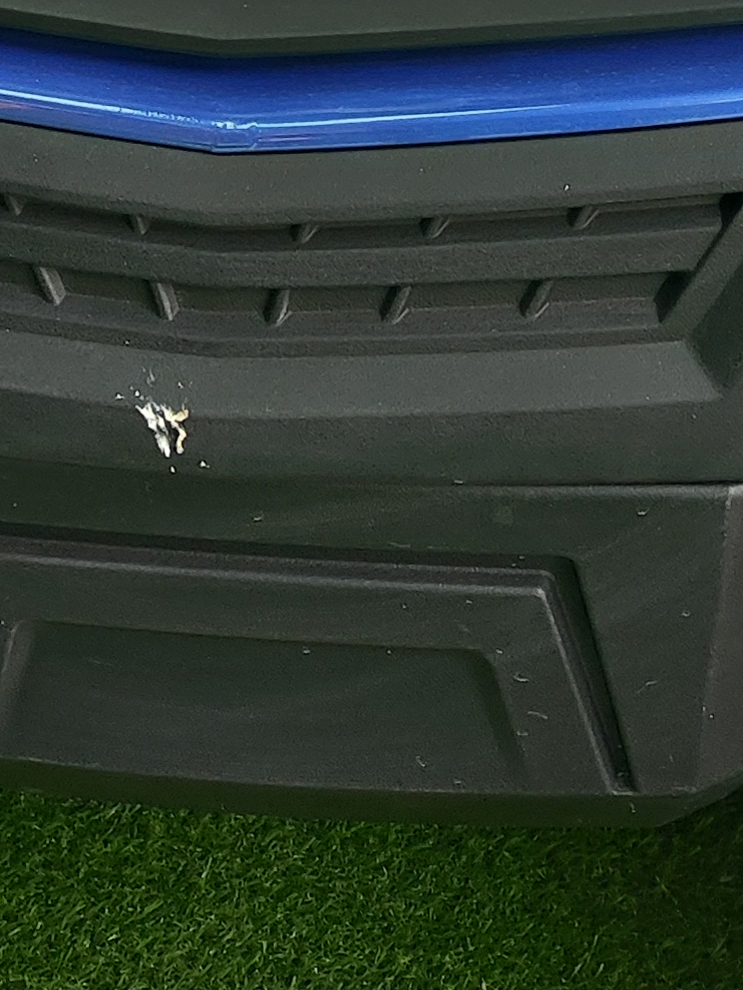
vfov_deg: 14.3
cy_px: -1060
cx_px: 372
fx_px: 3203
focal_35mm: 112
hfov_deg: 13.2
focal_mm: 4.68
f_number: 1.8
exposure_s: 1/100
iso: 50
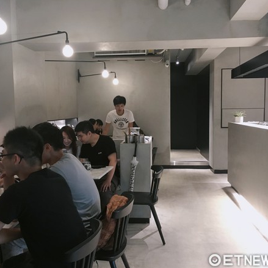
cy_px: 135
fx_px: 307
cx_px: 137
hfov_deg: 47.2
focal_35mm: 35
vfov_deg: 47.2
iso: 160
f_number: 2.2
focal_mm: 4.15
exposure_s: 1/30
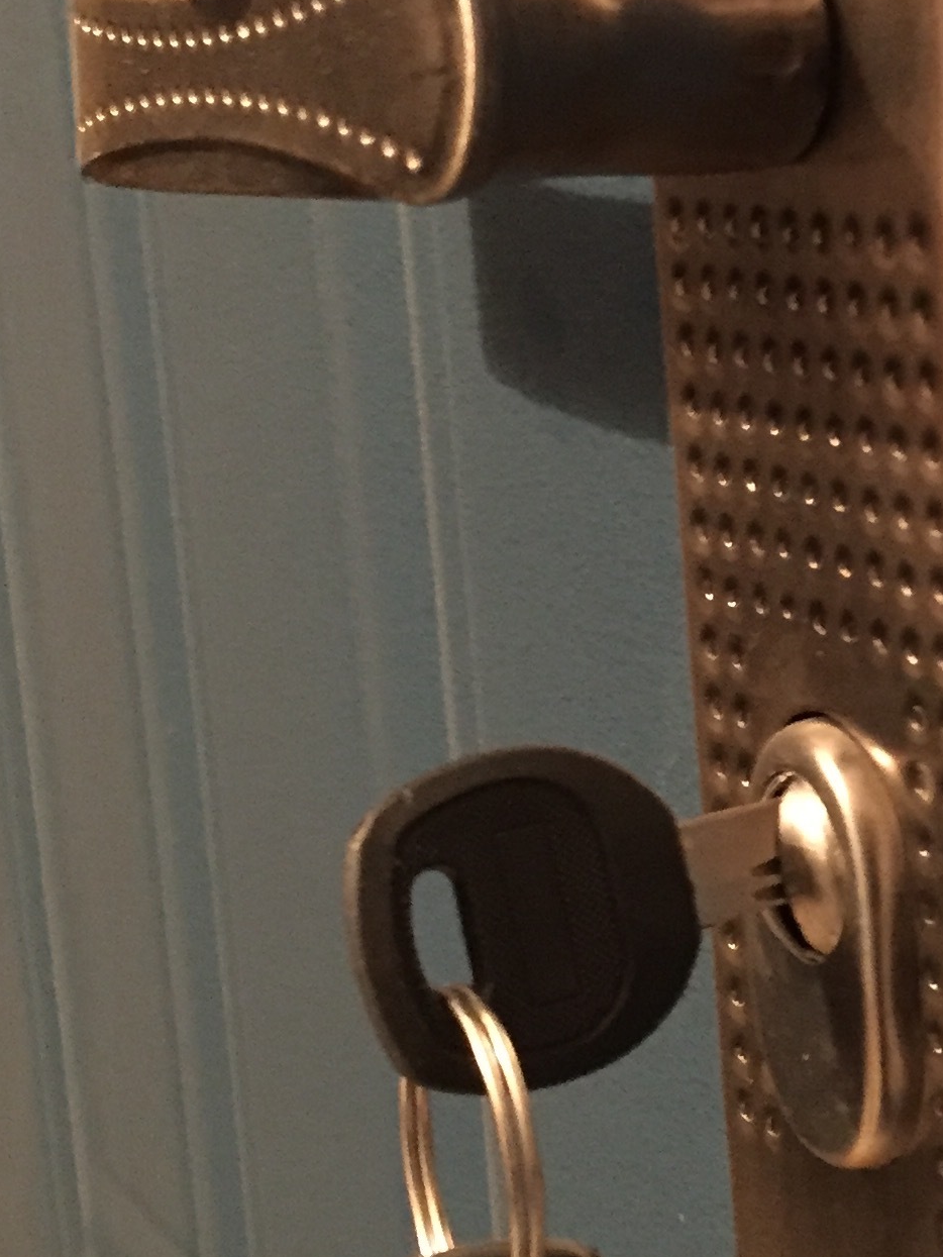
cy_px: 463
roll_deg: +2.3
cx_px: 1070
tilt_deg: -5.7
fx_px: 2760
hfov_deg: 18.6
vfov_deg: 25.6
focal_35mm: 76
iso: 640
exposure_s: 1/17
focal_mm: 4.15
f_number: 2.2
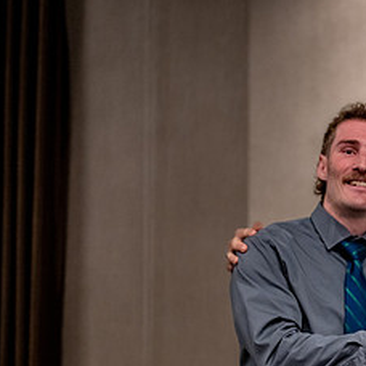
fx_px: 1423
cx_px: 417
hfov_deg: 14.3
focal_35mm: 119
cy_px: 313
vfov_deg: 14.5
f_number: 1.2
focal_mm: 50
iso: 1250
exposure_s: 1/400
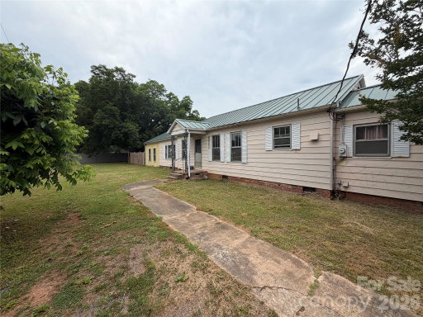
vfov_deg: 85.7
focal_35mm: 14
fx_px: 171
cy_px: 158
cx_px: 212
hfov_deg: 102.1
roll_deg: +0.6
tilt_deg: -1.4
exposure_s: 1/770
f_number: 2.2
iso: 25
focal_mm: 2.22
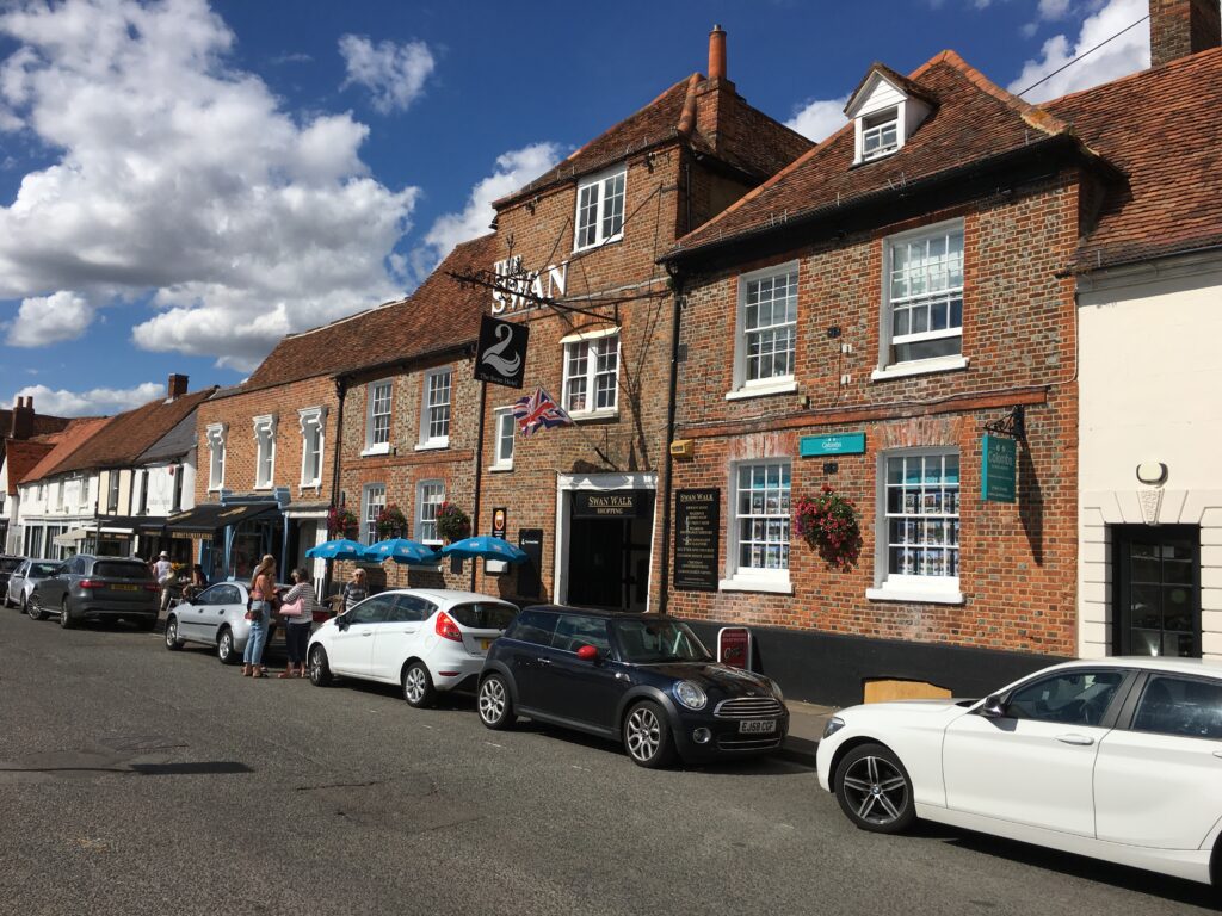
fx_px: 1024
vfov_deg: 48.2
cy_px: 458
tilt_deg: +5.8
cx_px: 611
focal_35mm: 29
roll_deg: -2.5
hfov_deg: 61.7
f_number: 2.2
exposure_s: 1/3846
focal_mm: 4.15
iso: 25
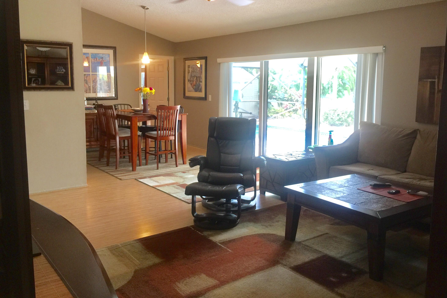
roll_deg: -0.5
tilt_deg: -6.2
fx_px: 385
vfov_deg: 42.2
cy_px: 130
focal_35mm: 31
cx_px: 230
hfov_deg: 60.3
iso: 32
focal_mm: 4.15
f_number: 2.2
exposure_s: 1/15
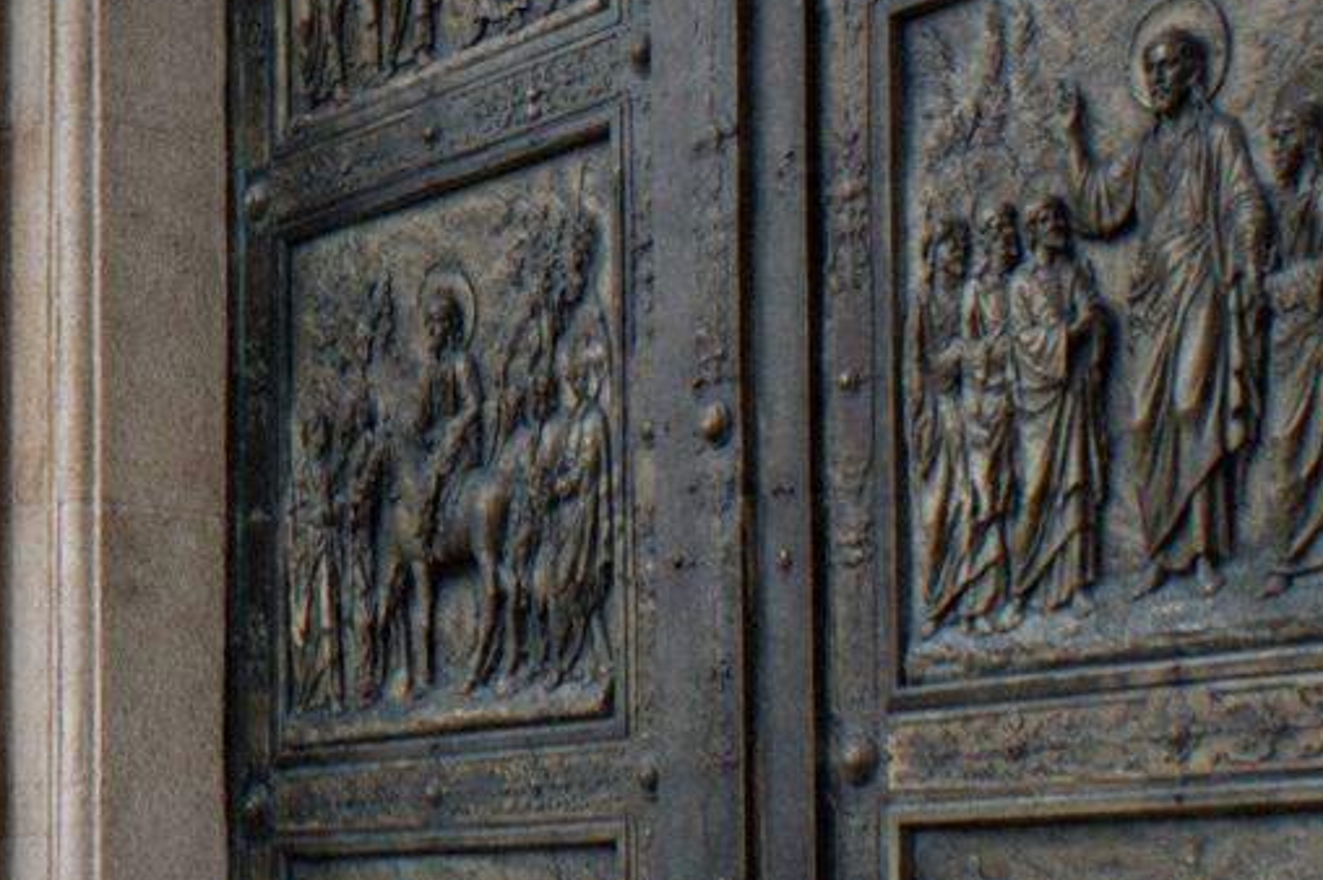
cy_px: 661
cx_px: 307
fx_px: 4627
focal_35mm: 126
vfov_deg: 10.8
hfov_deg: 16.2
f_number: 5.6
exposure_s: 1/640
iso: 320
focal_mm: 64
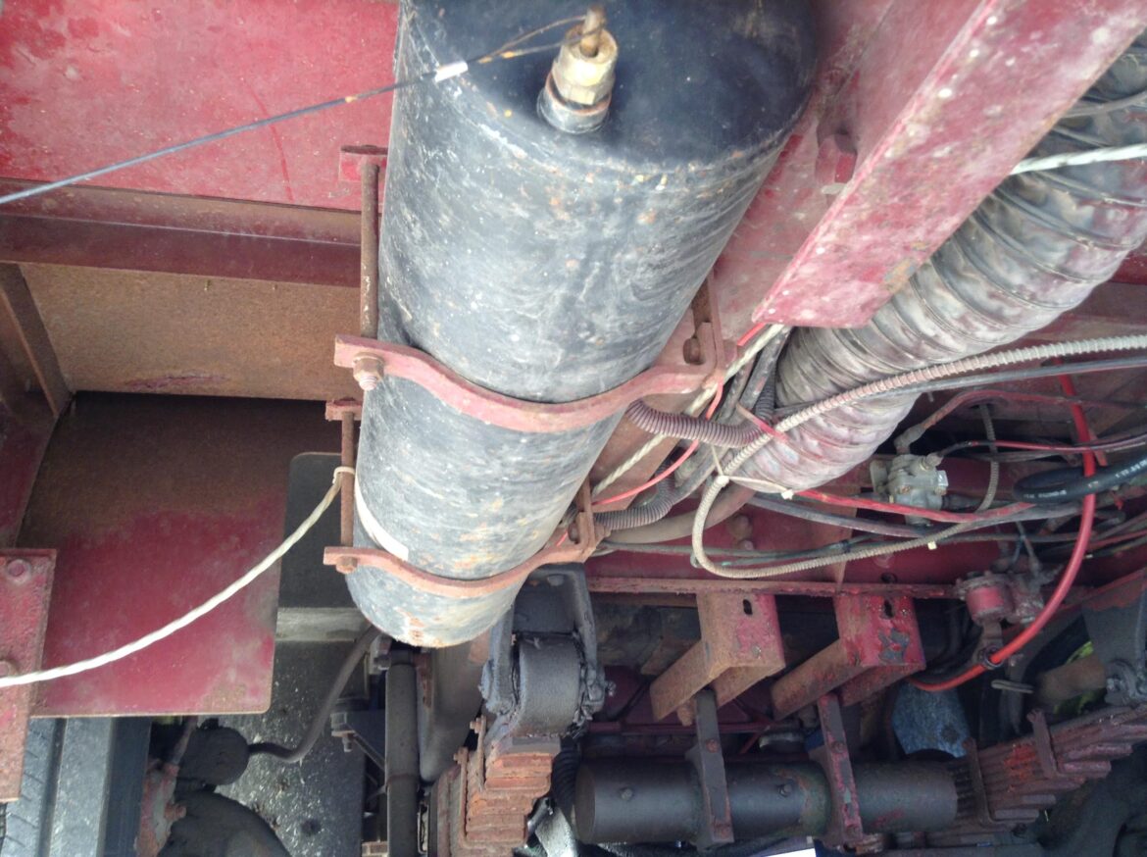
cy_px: 428
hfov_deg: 55.4
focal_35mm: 33
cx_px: 574
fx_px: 1092
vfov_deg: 42.8
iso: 32
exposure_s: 1/40
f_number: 2.4
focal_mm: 3.3
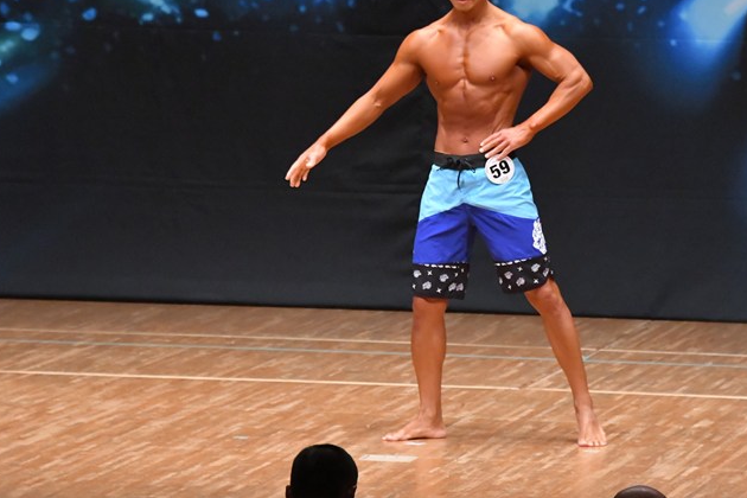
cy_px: 198
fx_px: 6888
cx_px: 423
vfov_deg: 4.1
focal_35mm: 332
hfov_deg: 6.2
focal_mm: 180
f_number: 5.6
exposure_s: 1/400
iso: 8000
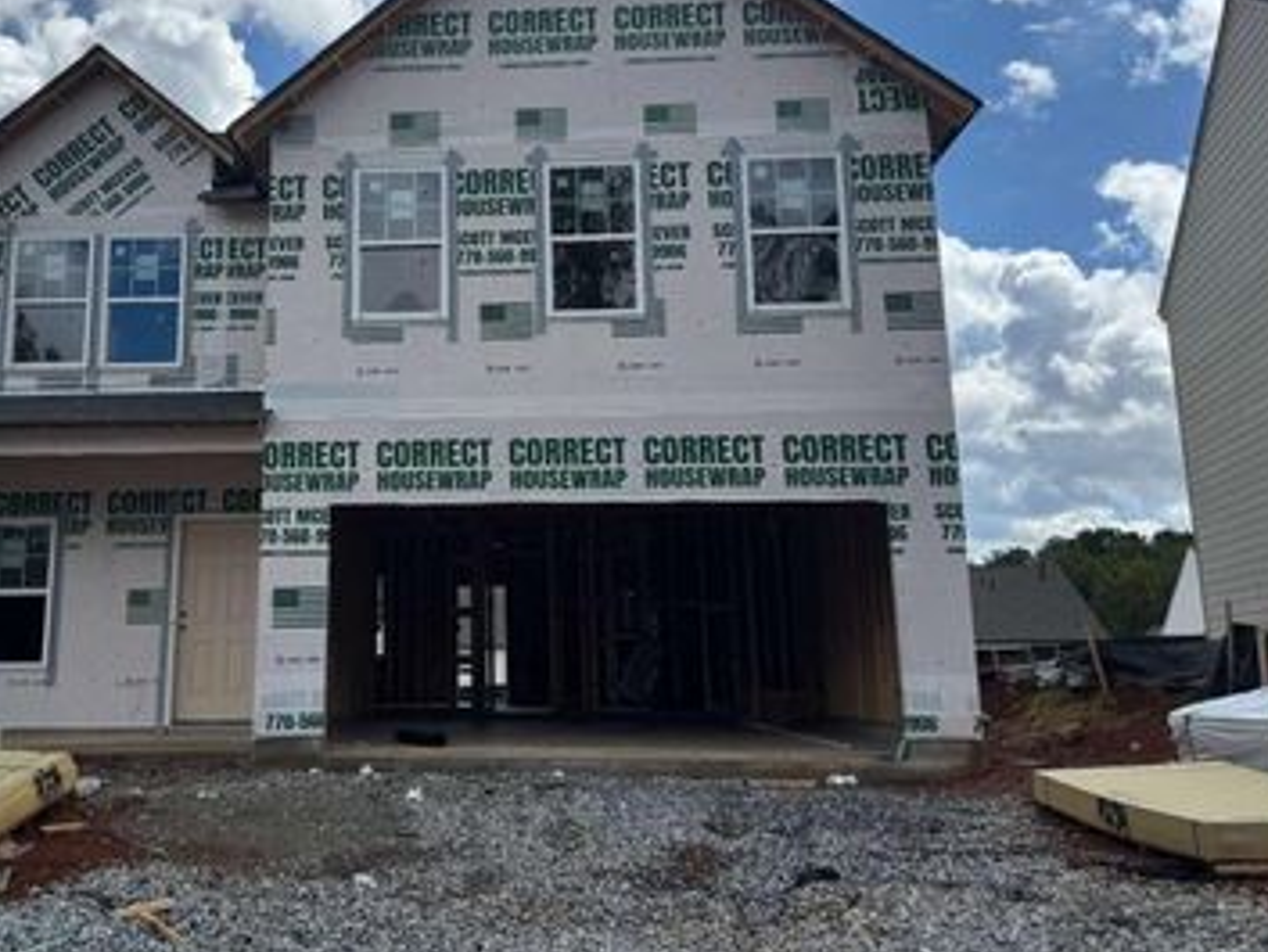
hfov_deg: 53.0
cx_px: 435
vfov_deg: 41.7
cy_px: 408
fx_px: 1246
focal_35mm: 34
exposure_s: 1/5814
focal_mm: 6.76
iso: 80
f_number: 1.78
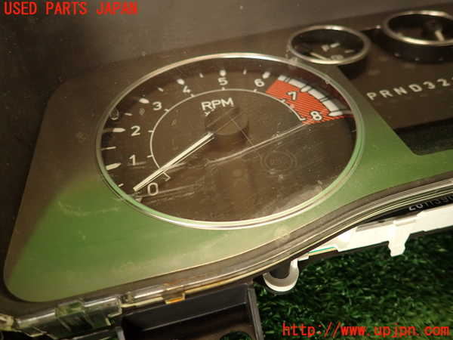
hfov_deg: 69.4
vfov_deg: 54.9
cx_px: 226
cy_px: 170
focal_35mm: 25
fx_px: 327
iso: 200
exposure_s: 1/60
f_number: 2
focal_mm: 4.5
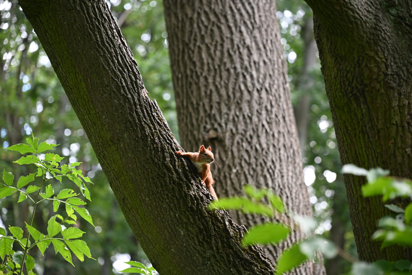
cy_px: 138
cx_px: 206
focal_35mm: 120
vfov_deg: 11.4
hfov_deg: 17.1
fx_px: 1373
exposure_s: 1/160
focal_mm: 120
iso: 400
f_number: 4
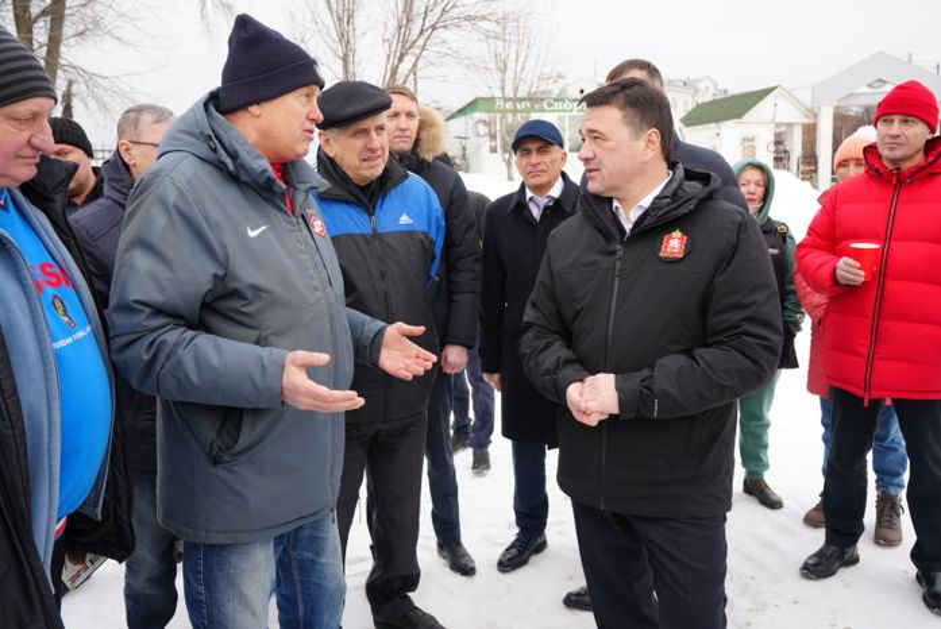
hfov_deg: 61.9
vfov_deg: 43.7
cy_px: 314
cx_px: 470
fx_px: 785
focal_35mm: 30
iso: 500
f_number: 6.3
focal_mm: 30
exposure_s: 1/200
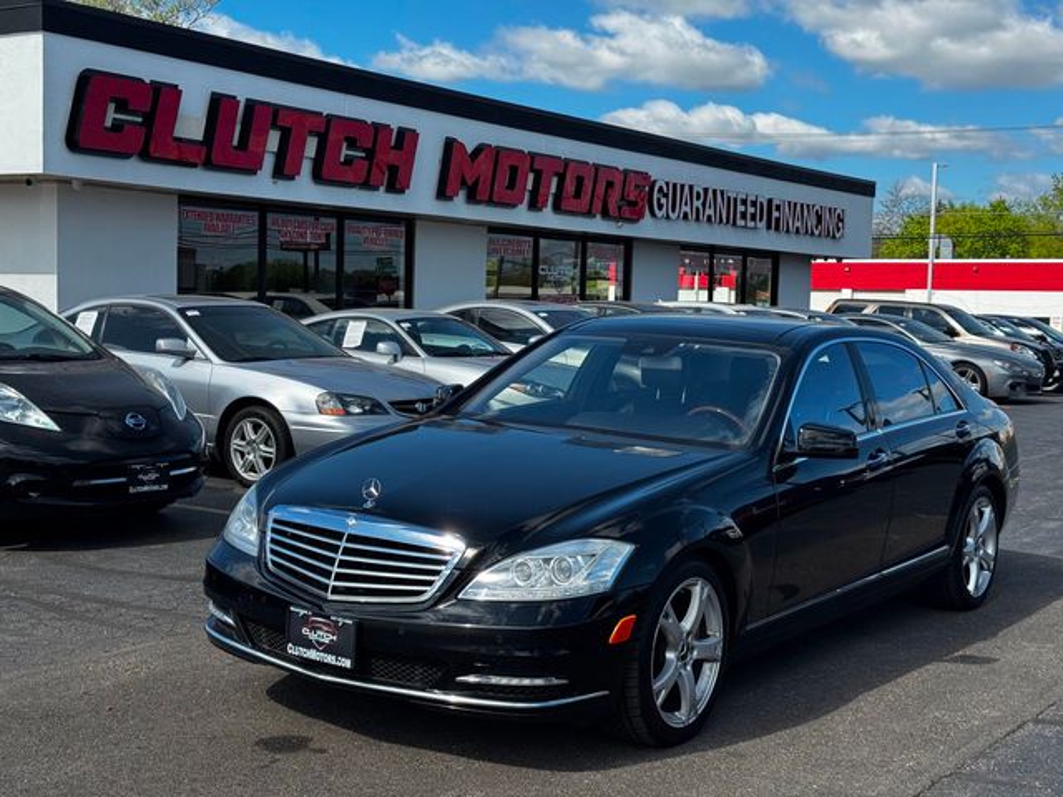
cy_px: 398
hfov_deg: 39.7
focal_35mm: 48
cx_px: 532
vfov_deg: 30.3
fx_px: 1474
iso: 64
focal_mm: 6.76
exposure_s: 1/3096
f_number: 1.78
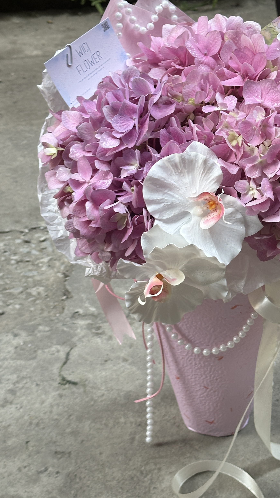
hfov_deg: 19.3
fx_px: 818
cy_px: 209
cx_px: 215
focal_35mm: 62
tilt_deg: -34.1
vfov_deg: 33.8
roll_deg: -4.4
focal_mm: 6.86
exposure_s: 1/106
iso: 80
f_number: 1.78
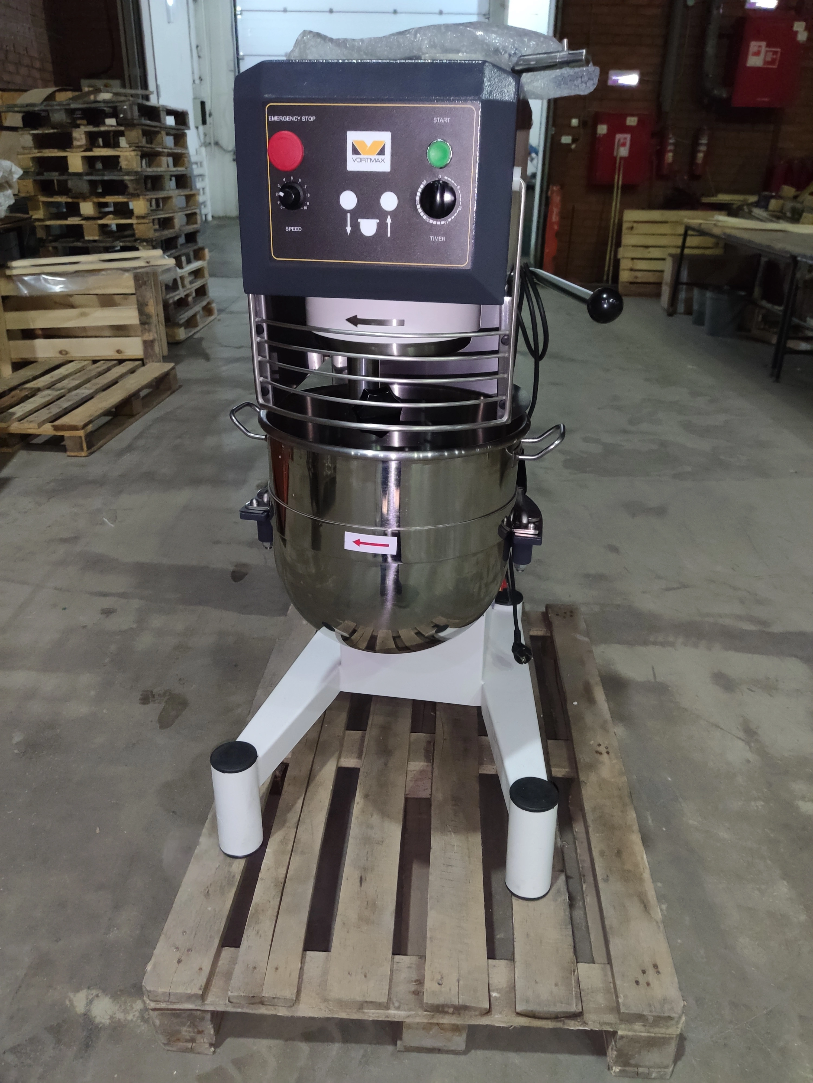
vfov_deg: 67.3
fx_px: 814
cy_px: 542
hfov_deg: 53.1
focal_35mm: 26
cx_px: 406
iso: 2907
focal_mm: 4.75
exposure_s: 1/60
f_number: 1.75
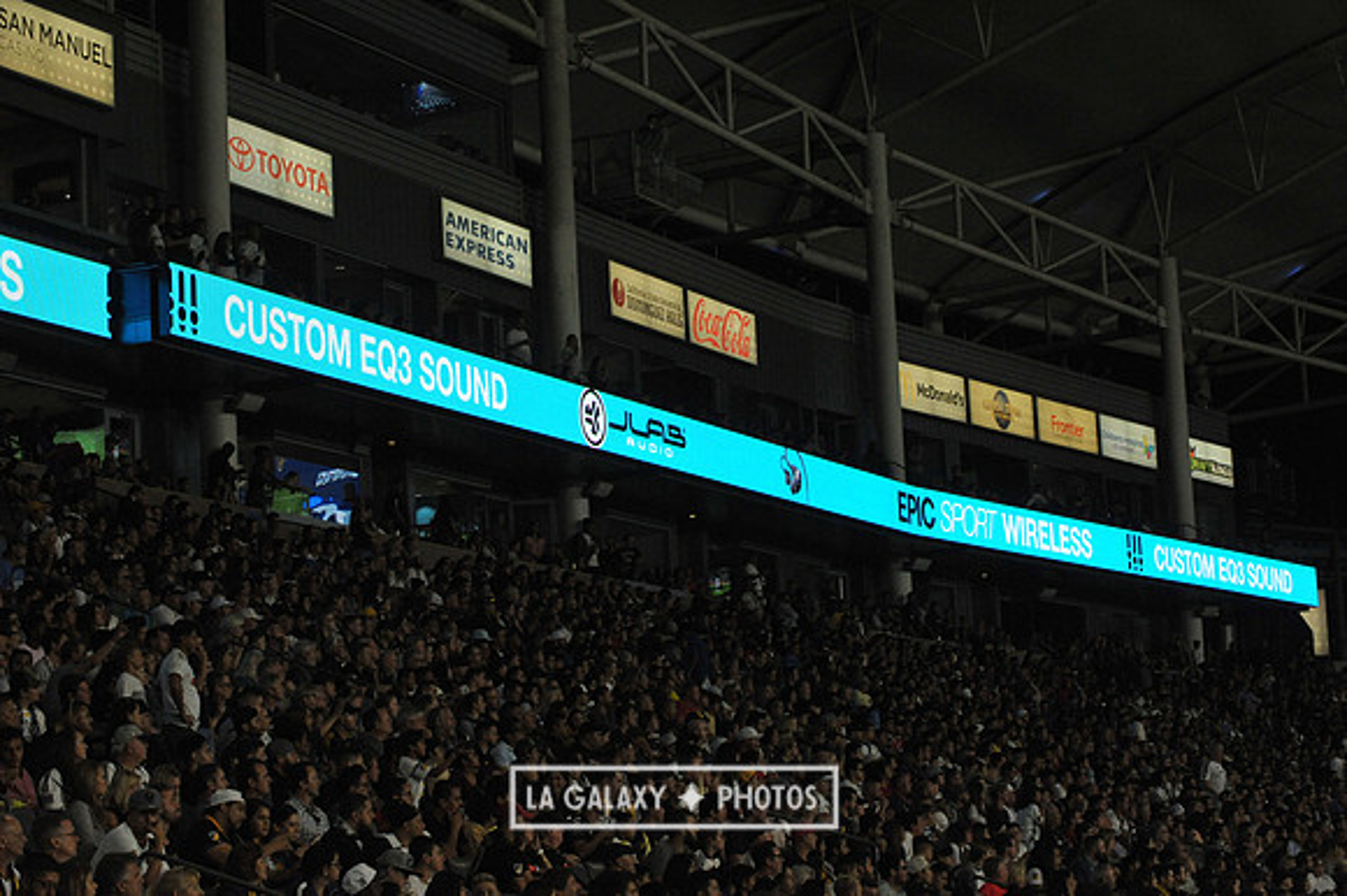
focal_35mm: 95
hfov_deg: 21.5
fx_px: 3552
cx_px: 674
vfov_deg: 14.4
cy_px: 448
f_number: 10
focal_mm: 95
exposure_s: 1/400
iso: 3200
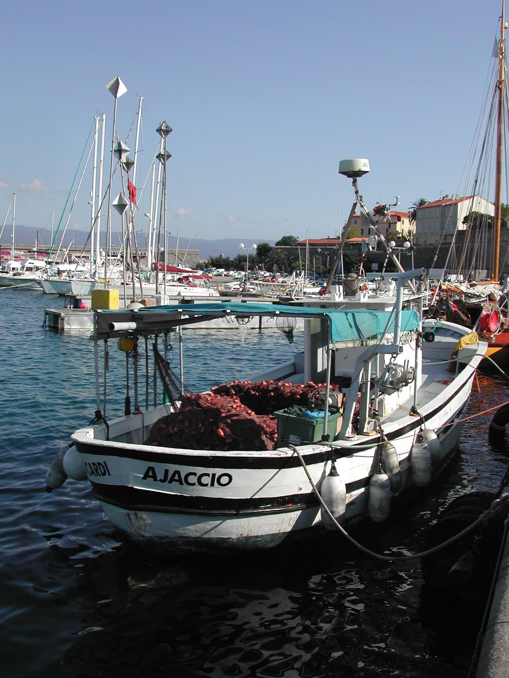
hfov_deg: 37.7
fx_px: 745
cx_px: 254
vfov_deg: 49.0
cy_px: 339
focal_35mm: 38
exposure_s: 1/271
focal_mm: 8
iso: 100
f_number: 7.6
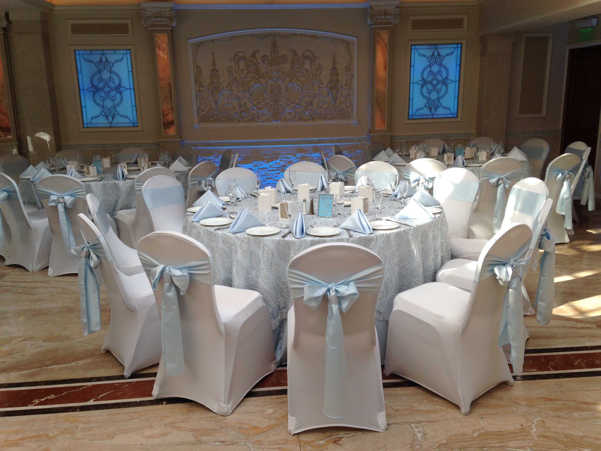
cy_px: 226
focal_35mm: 33
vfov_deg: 42.9
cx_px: 300
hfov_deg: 55.4
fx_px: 573
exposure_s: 1/279
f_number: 2.4
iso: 50
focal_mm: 4.12
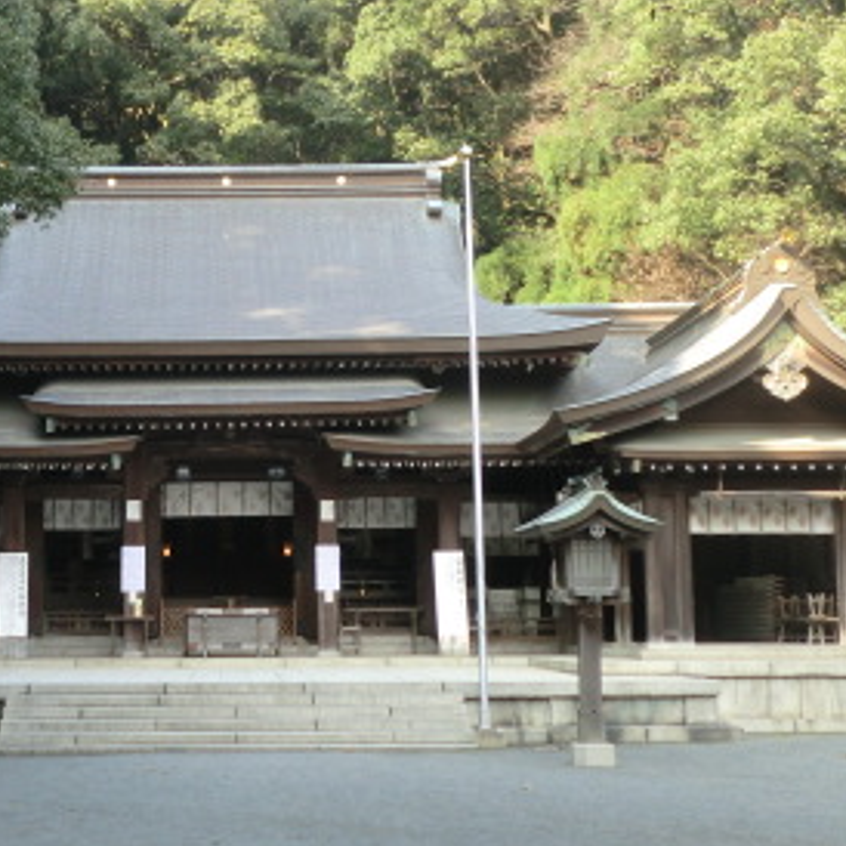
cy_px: 383
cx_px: 207
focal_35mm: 66
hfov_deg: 25.8
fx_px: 1825
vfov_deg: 26.1
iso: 50
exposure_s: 1/80
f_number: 3.5
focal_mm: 5.8
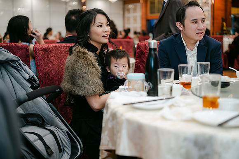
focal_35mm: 50
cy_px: 80
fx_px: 332
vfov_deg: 27.0
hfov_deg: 39.6
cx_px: 120
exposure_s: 1/125
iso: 200
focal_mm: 33
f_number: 1.4
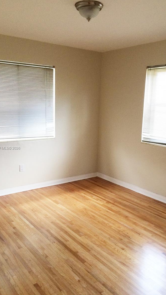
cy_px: 148
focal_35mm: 32
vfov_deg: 61.0
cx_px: 86
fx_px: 251
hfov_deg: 36.7
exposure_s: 1/30
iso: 64
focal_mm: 4.15
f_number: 2.2
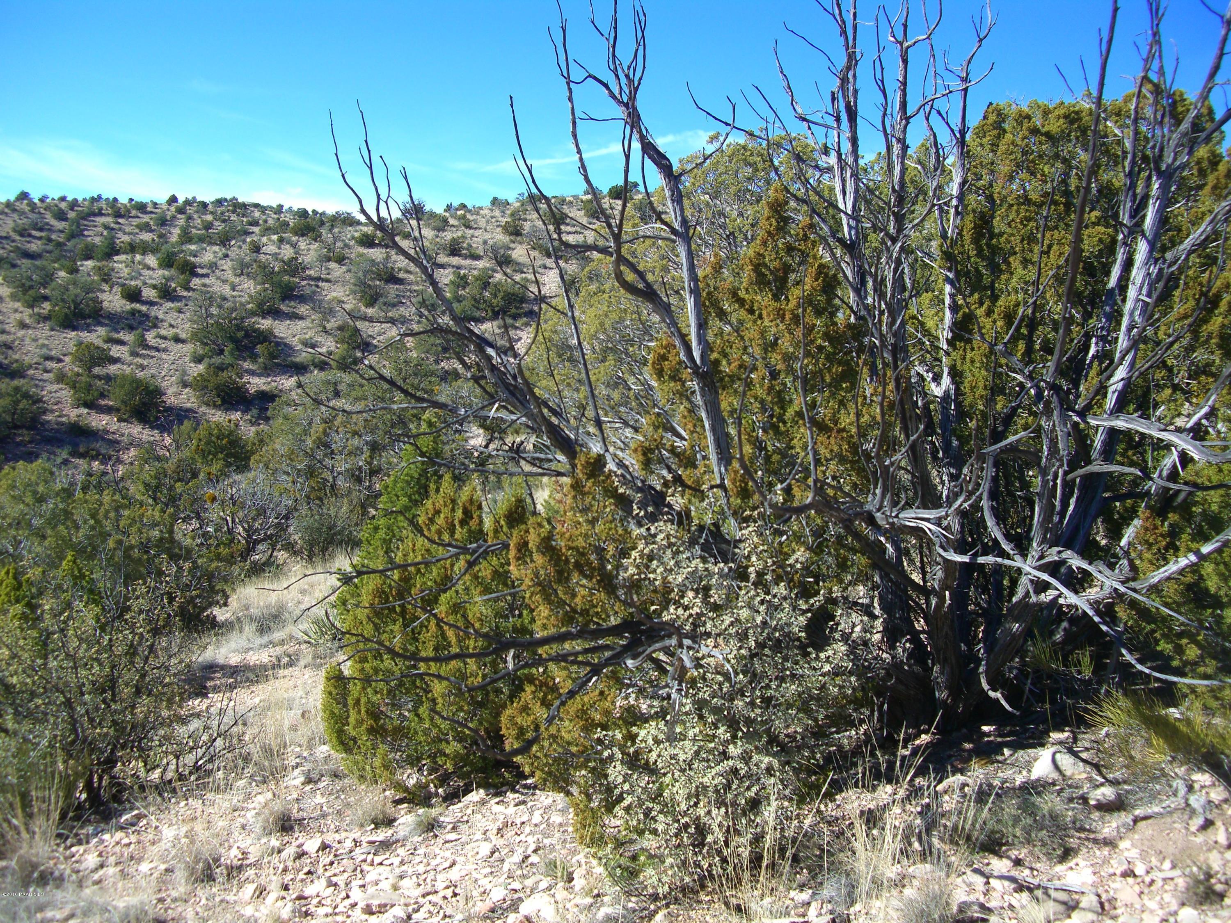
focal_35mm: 38
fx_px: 1351
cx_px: 616
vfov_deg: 37.7
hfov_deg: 49.0
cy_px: 462
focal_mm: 7.9
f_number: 5.6
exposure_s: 1/160
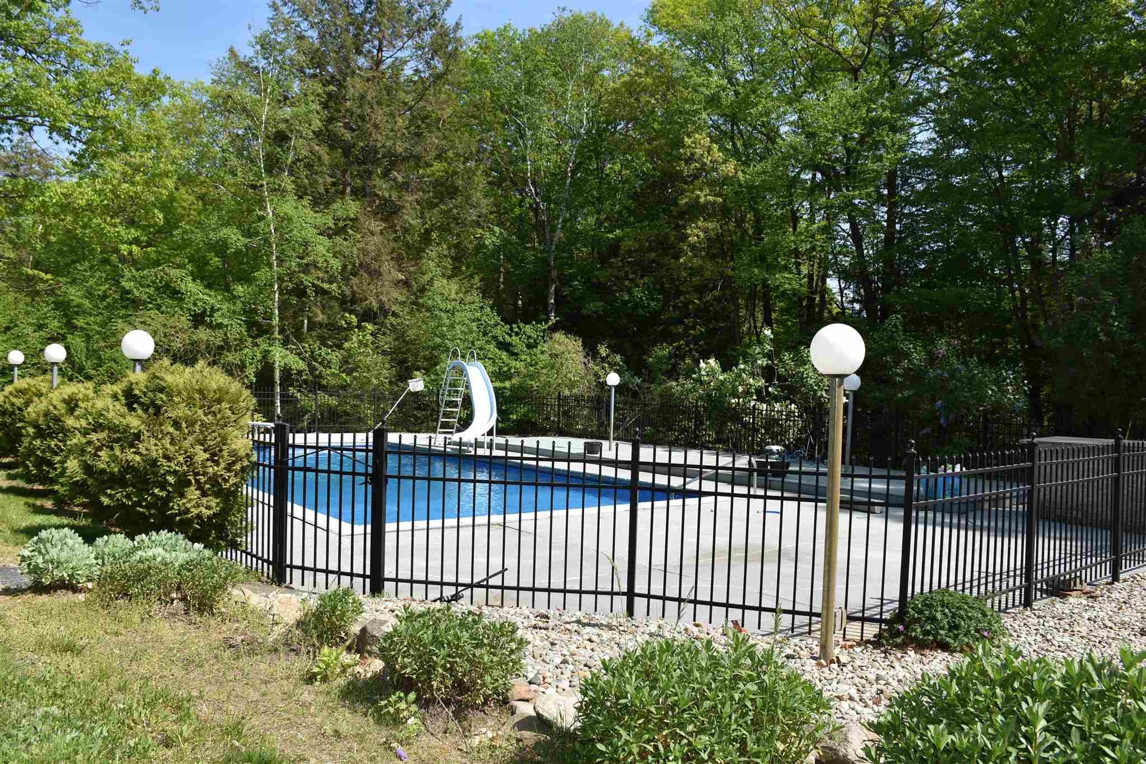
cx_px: 573
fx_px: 860
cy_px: 382
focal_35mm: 27
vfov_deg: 47.9
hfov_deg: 67.4
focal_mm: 18
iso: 100
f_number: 7.1
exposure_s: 1/250
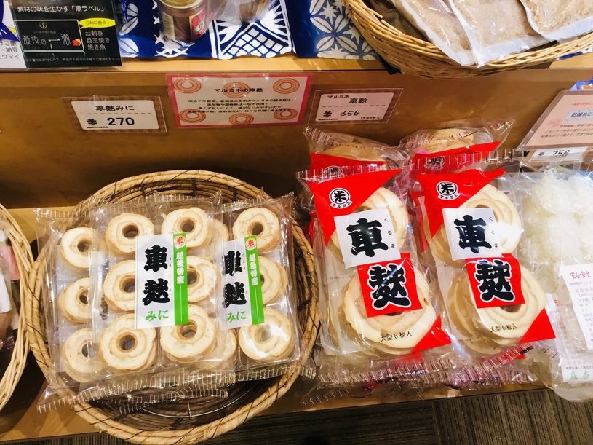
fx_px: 531
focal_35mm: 31
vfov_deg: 45.4
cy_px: 222
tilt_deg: -67.5
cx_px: 296
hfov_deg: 58.4
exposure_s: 1/33
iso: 80
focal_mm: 3.3
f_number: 2.4
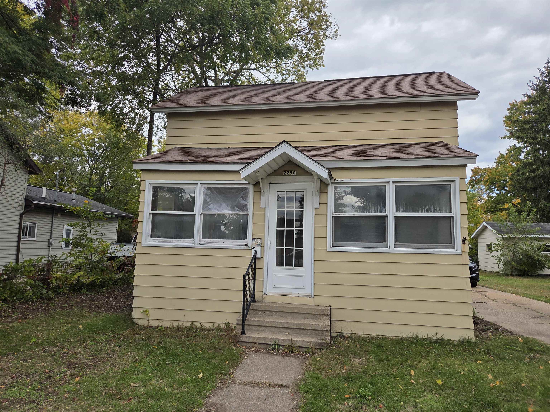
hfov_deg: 73.9
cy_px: 206
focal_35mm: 23
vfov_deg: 58.9
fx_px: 365
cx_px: 275
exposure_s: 1/2643
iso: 80
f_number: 1.8
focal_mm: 5.4
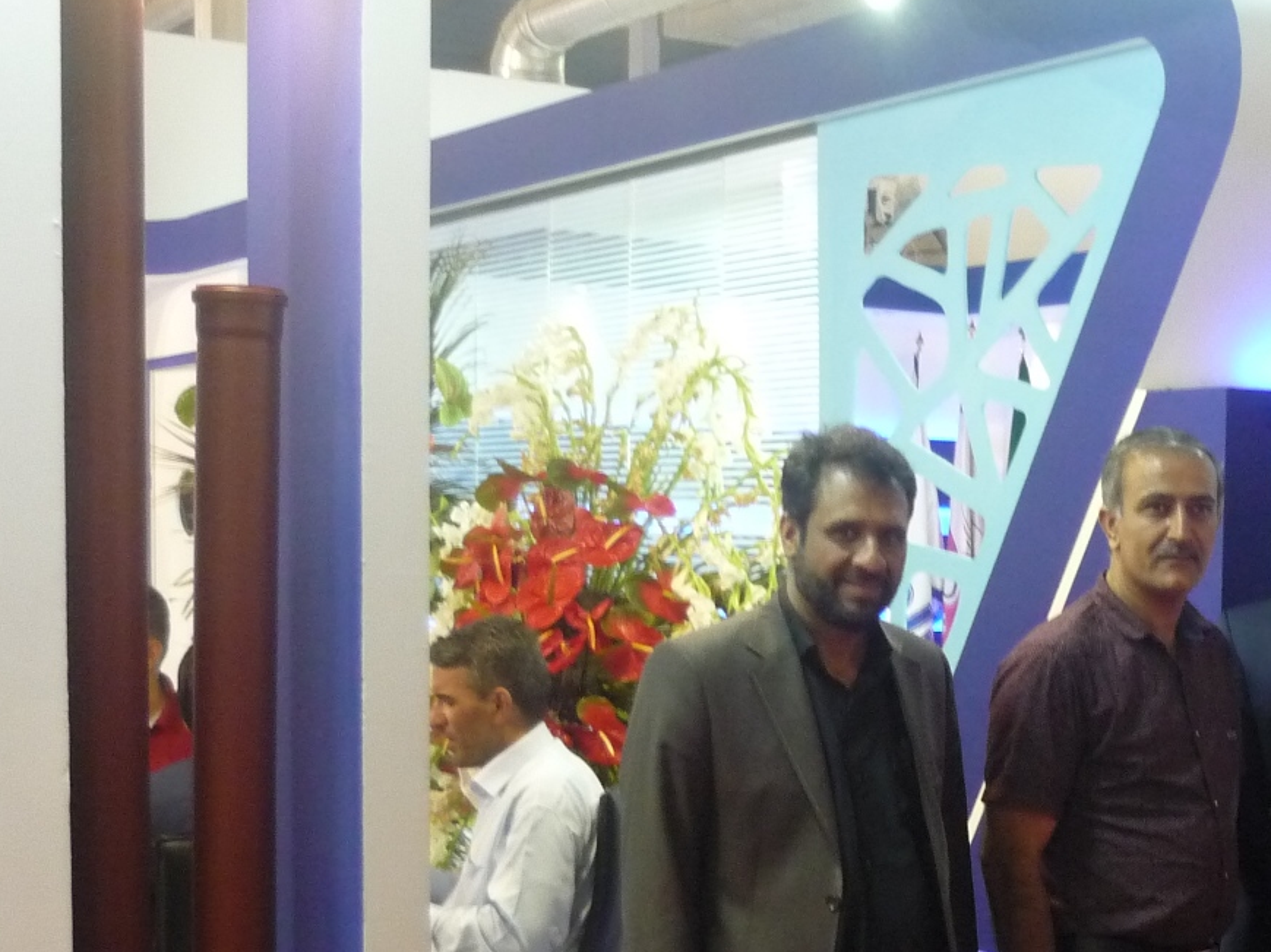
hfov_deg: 30.7
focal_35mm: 62
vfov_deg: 23.3
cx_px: 935
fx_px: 2276
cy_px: 747
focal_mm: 5.5
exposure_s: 1/25
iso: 400
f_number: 2.8
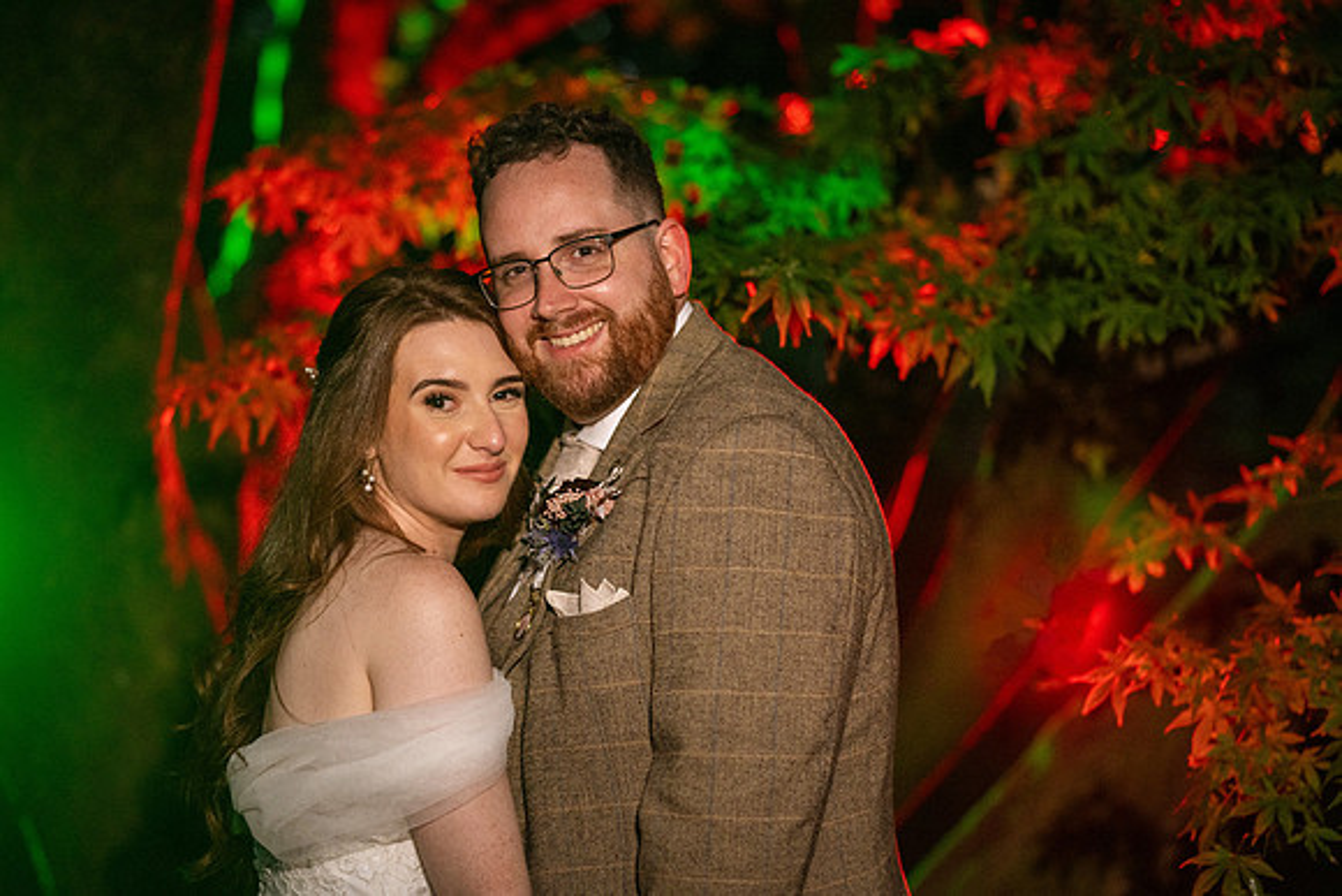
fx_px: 3923
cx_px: 512
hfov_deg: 19.4
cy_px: 544
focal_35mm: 105
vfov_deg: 13.0
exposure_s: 1/400
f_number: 1.8
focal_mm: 85
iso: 1000
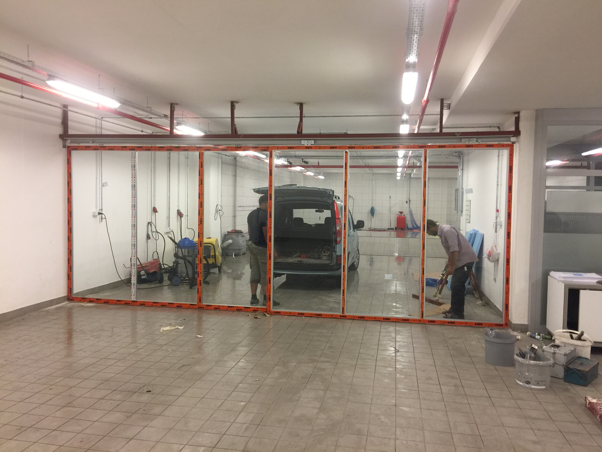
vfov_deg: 48.2
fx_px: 504
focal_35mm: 29
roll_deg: -1.4
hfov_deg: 61.7
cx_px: 301
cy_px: 226
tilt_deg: -2.9
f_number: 2.2
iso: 64
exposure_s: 1/33
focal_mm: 4.15
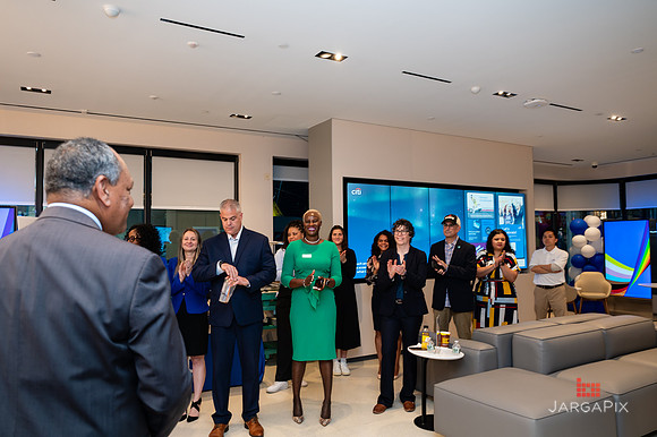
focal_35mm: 26
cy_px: 218
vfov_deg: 49.8
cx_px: 328
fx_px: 471
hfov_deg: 69.8
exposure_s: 1/160
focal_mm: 24
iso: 400
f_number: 4
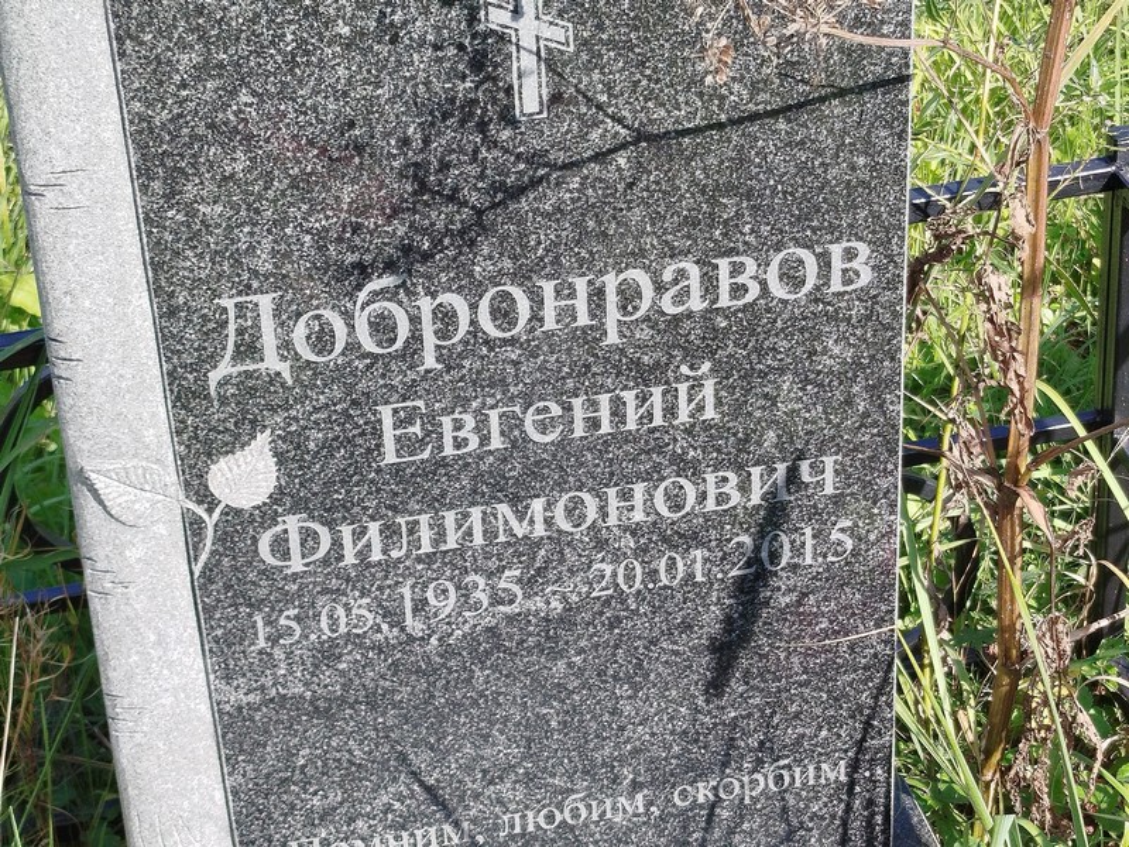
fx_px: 848
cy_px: 424
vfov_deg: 53.1
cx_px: 564
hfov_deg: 67.3
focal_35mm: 26
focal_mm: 5.31
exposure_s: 1/304
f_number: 1.7
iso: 50
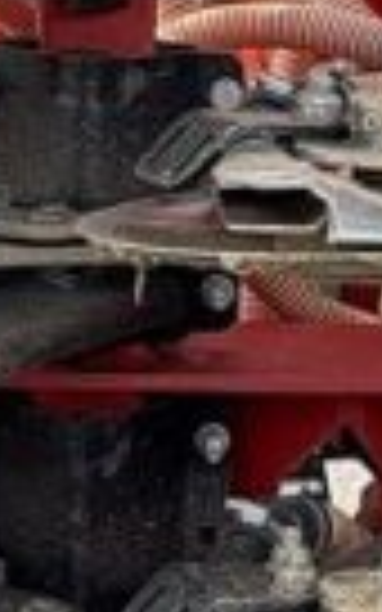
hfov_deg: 11.6
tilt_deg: -1.9
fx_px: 1866
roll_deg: +1.3
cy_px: 43
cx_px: 9
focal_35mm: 112
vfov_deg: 18.3
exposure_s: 1/224
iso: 40
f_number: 2.2
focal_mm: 2.22
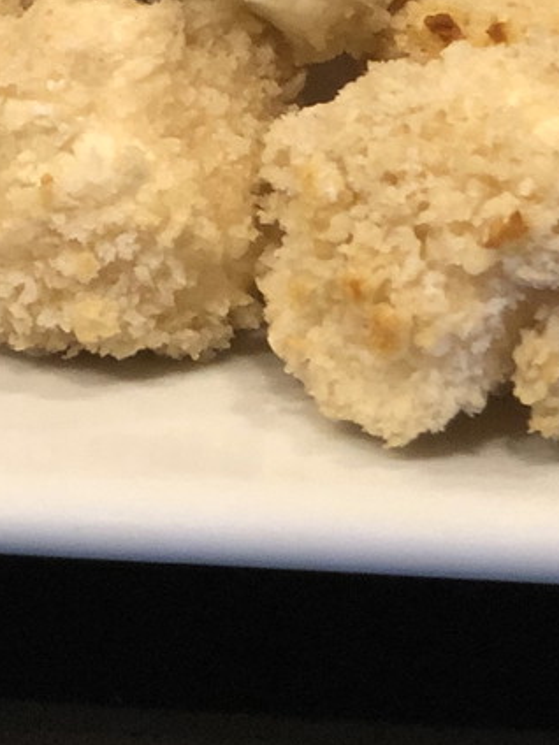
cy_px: -527
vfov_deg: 9.7
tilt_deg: -35.9
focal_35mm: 196
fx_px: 4220
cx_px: 628
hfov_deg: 7.5
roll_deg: -2.2
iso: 125
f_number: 2.4
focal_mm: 6
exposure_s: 1/30
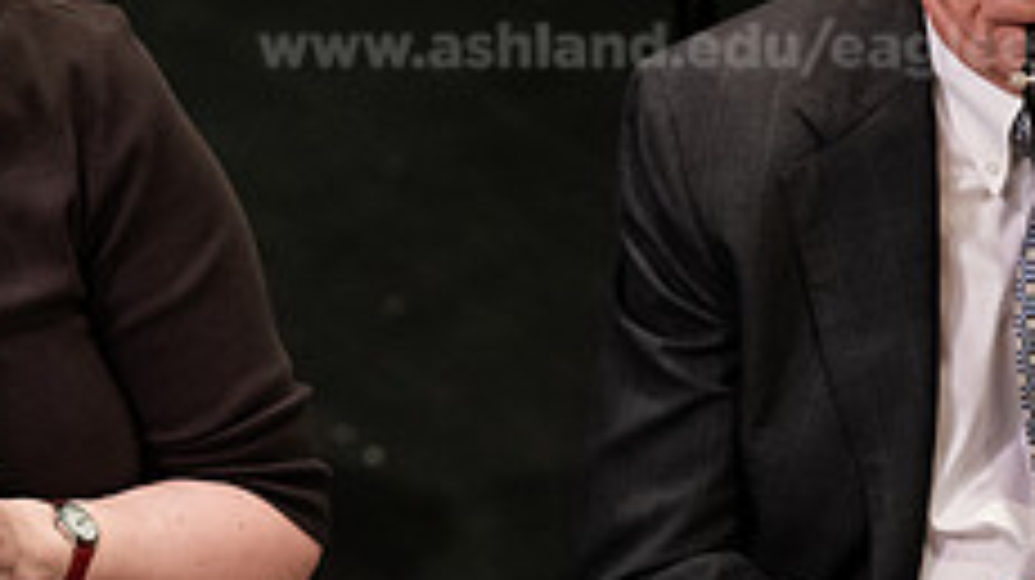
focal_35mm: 794
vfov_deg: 1.5
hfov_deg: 2.7
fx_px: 21775
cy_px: 142
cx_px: 54
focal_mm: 300
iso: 3200
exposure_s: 1/320
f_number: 2.8
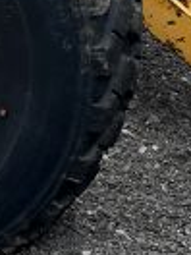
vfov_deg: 12.5
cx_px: 81
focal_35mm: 151
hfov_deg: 9.8
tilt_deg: -11.0
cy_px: -122
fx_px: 1111
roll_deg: -0.9
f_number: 1.6
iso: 50
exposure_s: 1/2632
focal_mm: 5.1
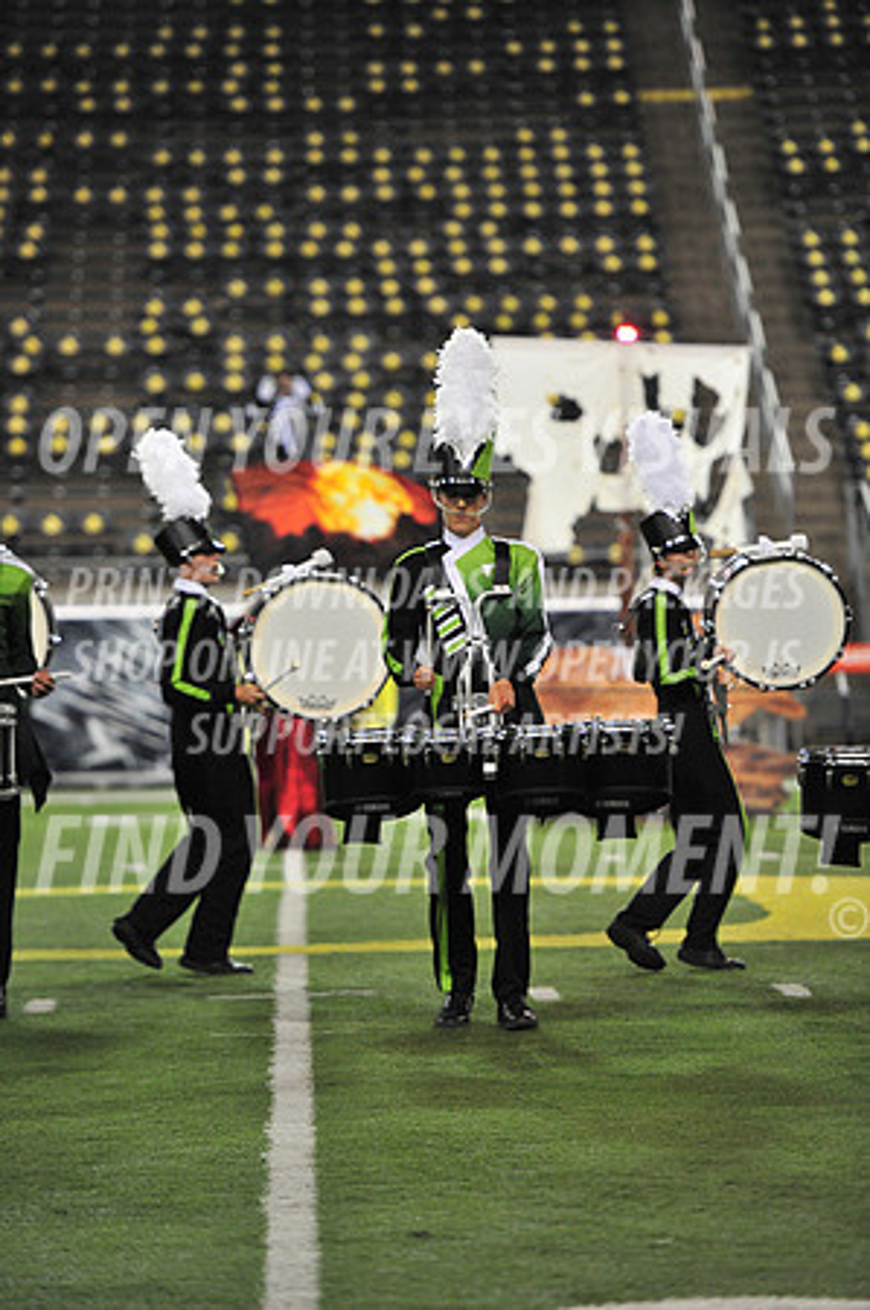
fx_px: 6176
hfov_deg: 8.1
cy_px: 655
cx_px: 435
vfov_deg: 12.1
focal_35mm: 170
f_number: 2.8
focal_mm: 170
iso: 3200
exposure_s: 1/2000
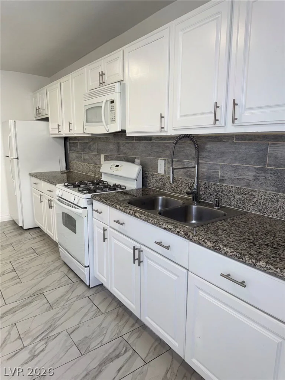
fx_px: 263
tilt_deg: -11.3
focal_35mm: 24
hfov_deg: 56.8
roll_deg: +0.7
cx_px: 142
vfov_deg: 71.6
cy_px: 190
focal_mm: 6.76
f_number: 1.78
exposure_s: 1/154
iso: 50
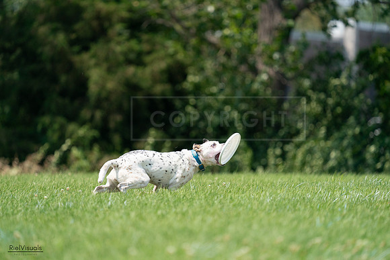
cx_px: 195
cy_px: 130
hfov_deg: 4.0
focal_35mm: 512
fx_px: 5548
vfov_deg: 2.7
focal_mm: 512
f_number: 6.3
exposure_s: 1/4000
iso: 1250
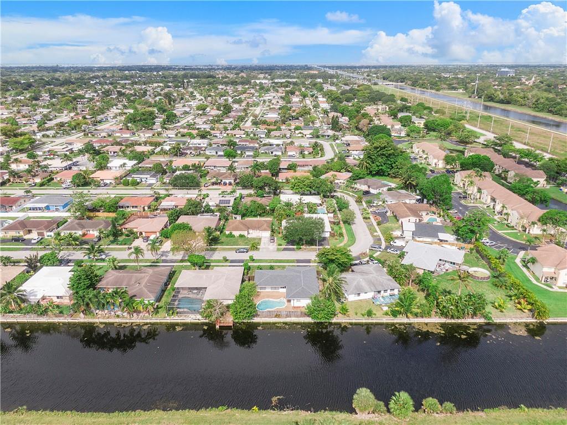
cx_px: 284
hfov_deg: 71.6
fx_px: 393
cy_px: 212
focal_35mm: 24
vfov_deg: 56.8
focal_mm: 4.39
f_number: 2.8
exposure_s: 1/1250
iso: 100
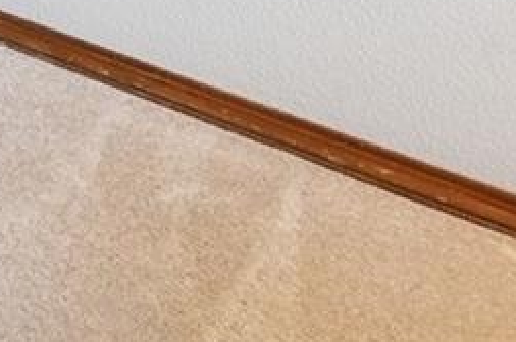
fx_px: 1360
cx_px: -716
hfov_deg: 14.4
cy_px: -704
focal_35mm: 95
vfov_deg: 10.2
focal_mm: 15
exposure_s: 1/3.33
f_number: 11
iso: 800
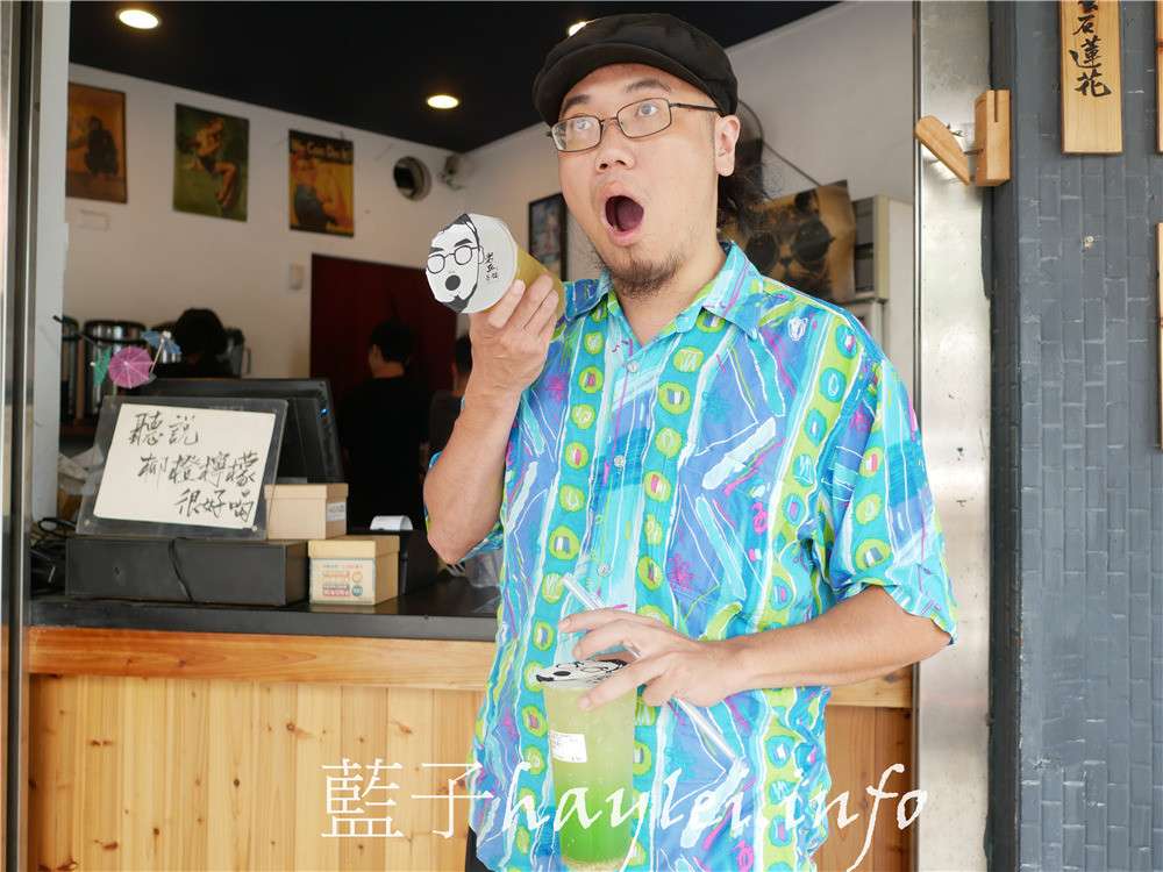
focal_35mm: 30
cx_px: 582
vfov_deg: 46.8
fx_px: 1008
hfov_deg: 60.0
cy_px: 436
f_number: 2.2
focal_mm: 15
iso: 200
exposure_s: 1/160
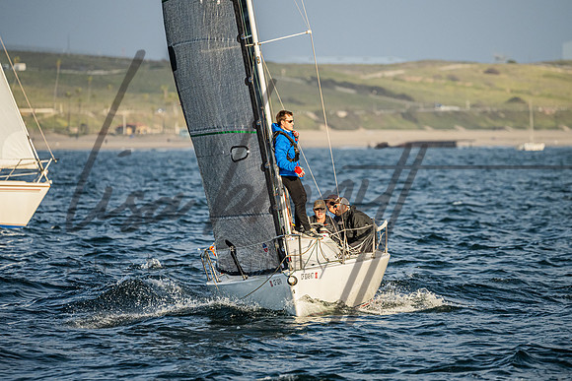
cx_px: 323
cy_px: 162
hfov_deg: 5.1
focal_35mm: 404
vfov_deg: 3.4
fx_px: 6419
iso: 640
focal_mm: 310
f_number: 5.3
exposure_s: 1/3200
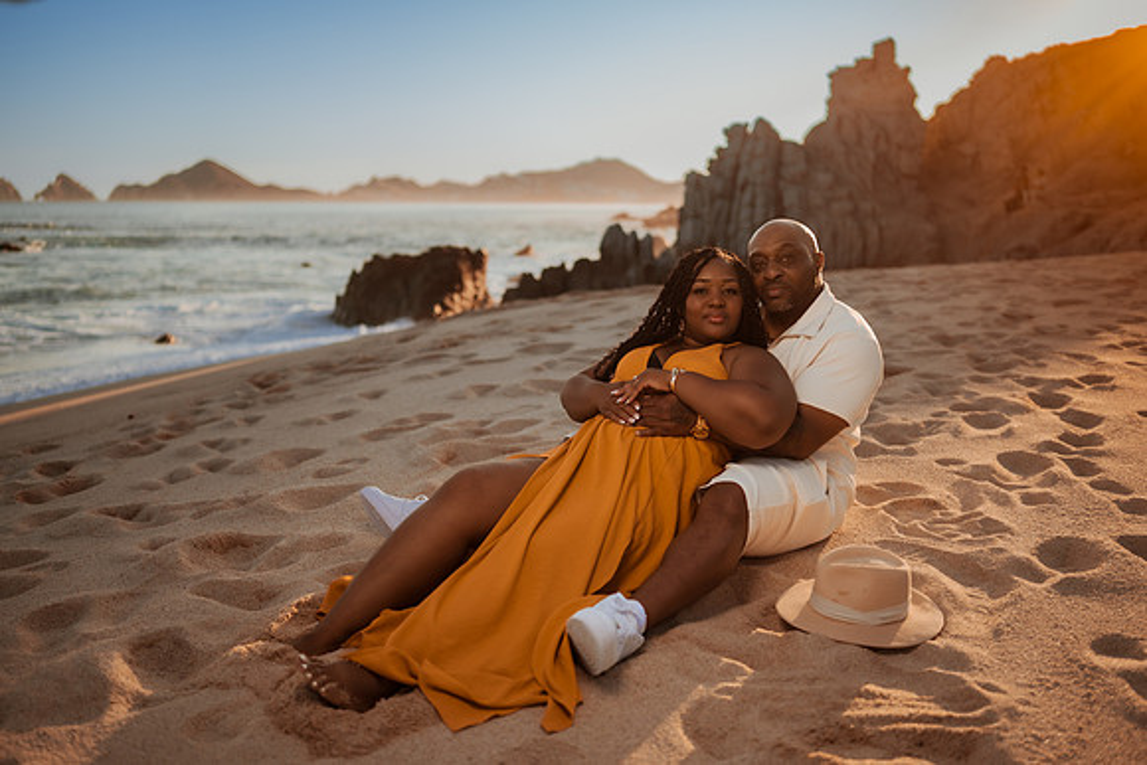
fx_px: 1115
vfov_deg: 37.9
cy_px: 382
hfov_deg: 54.4
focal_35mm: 35
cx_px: 574
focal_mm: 35
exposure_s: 1/1600
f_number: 1.8
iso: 100
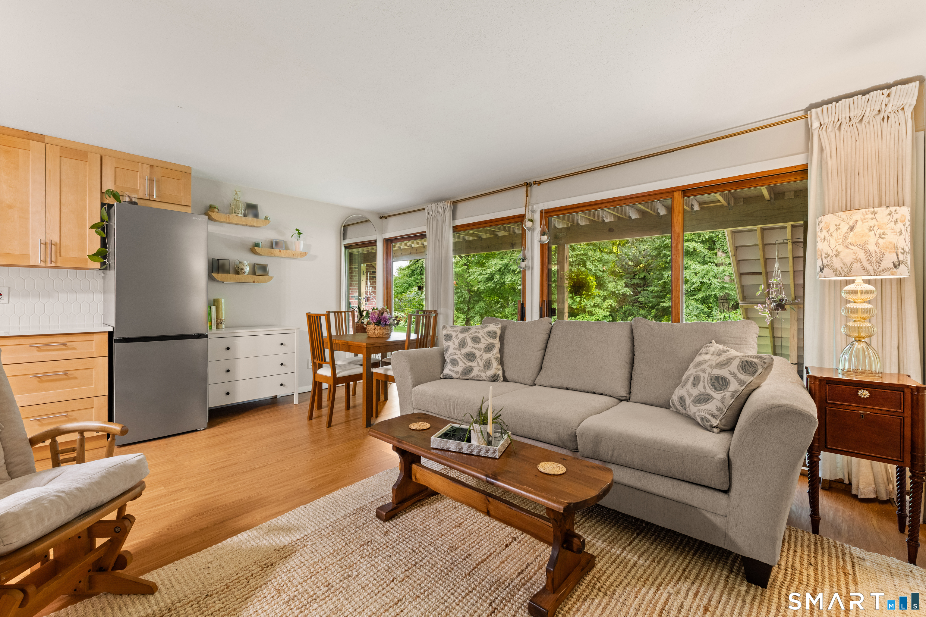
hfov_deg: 100.4
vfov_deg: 77.3
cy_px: 308
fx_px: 386
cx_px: 463
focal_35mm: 15
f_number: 8
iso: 320
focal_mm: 15
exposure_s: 1/1.67
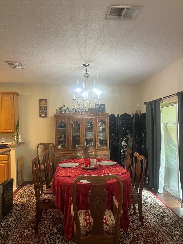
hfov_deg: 53.1
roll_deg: +0.7
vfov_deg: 67.3
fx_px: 183
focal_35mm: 26
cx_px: 92
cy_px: 122
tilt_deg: +1.3
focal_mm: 5.7
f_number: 1.5
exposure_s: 1/60
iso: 125
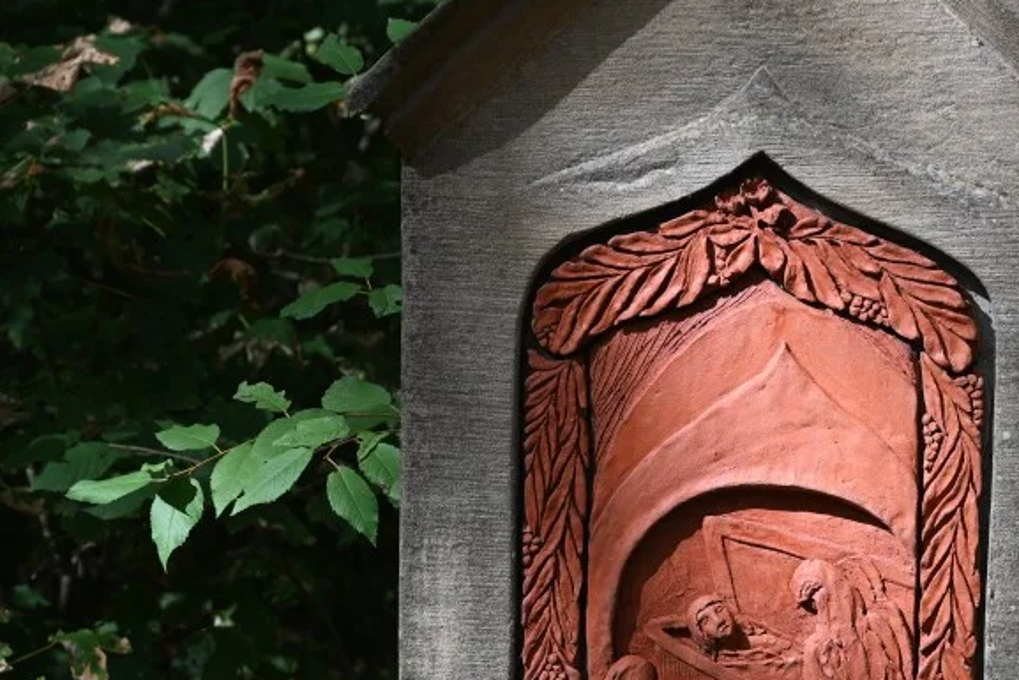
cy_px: 503
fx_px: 3284
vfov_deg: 11.8
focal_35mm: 116
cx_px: 752
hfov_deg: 17.5
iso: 100
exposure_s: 1/250
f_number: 5.6
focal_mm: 62
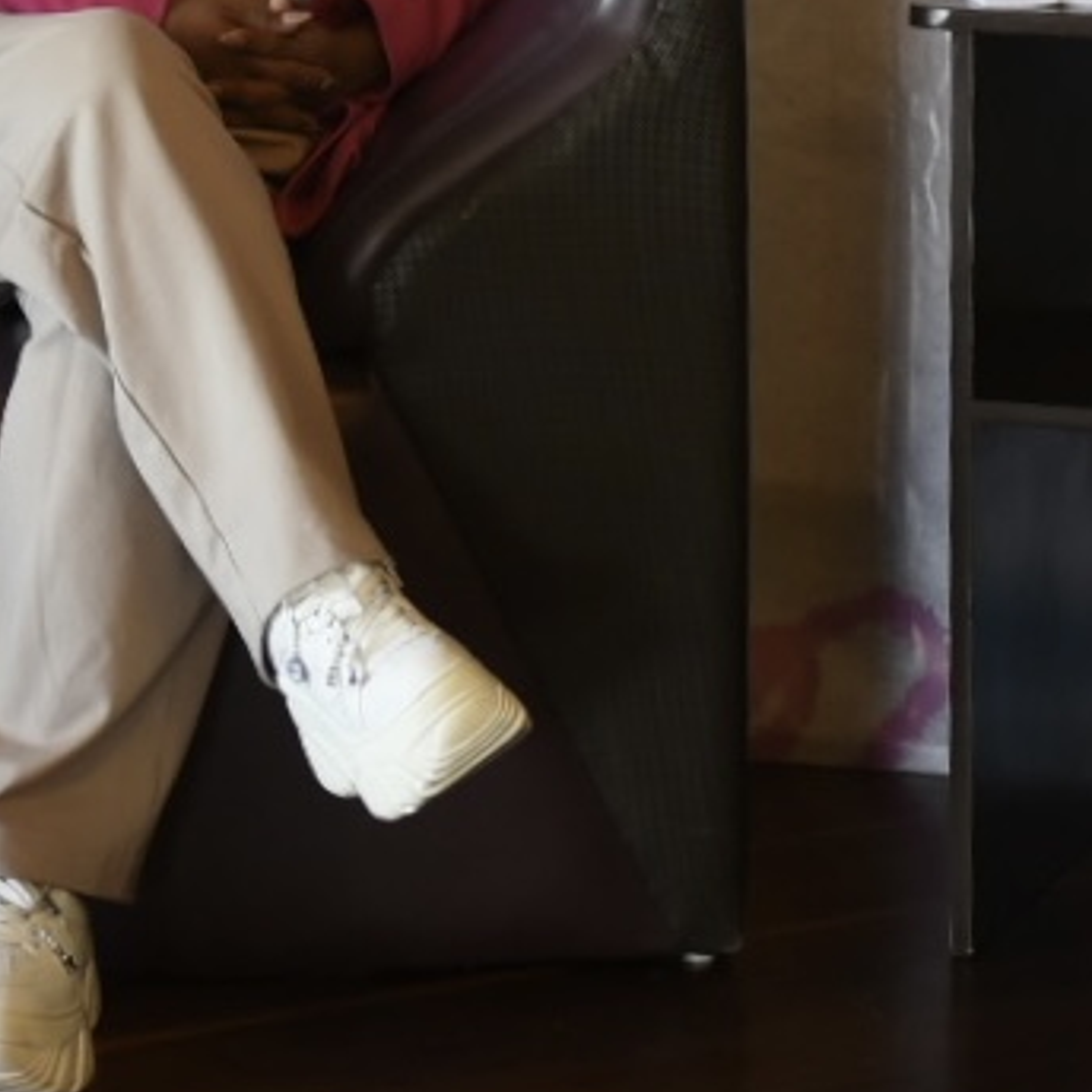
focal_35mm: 125
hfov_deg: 13.9
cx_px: 713
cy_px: -30
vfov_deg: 13.7
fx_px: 4461
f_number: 2.2
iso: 640
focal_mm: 35
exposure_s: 1/160
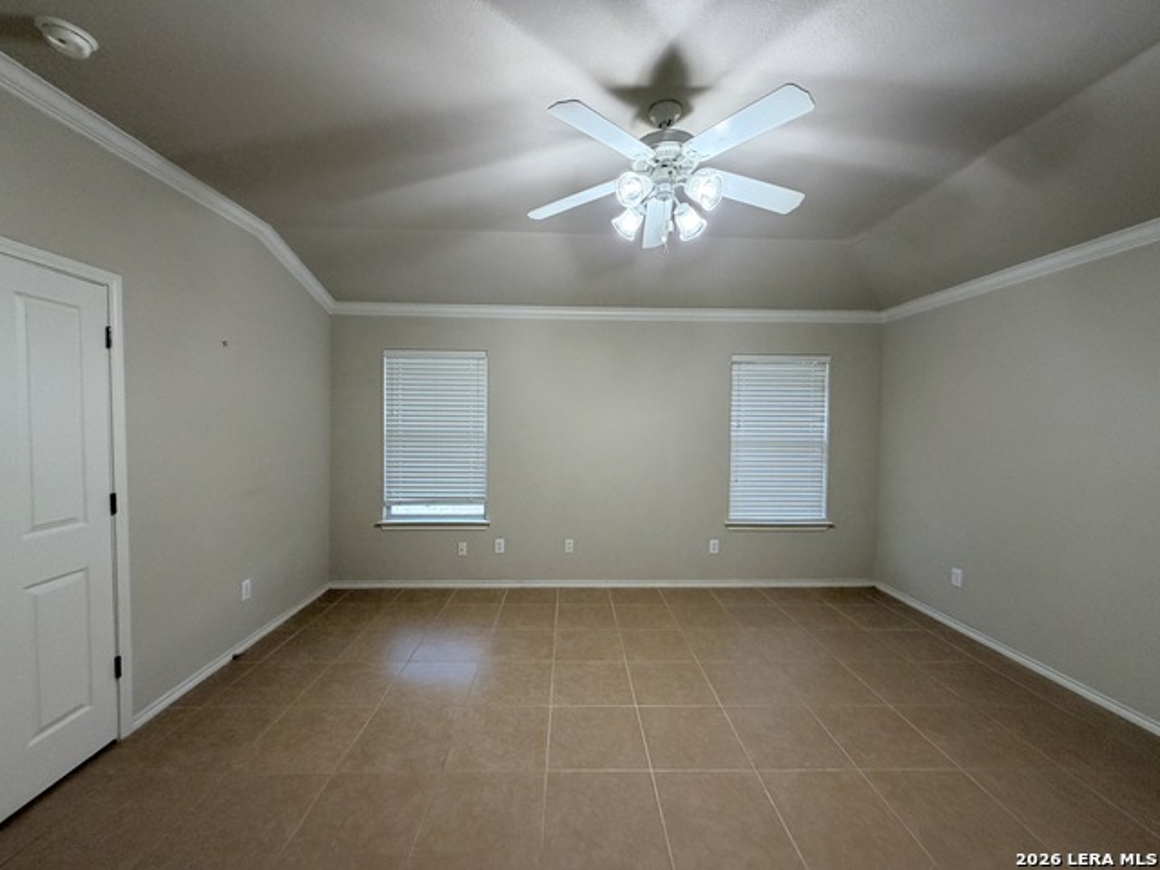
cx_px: 580
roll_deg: -0.7
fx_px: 469
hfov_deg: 102.1
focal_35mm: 14
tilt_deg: -2.4
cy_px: 435
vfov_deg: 85.7
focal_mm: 2.22
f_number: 2.2
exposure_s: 1/60
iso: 250
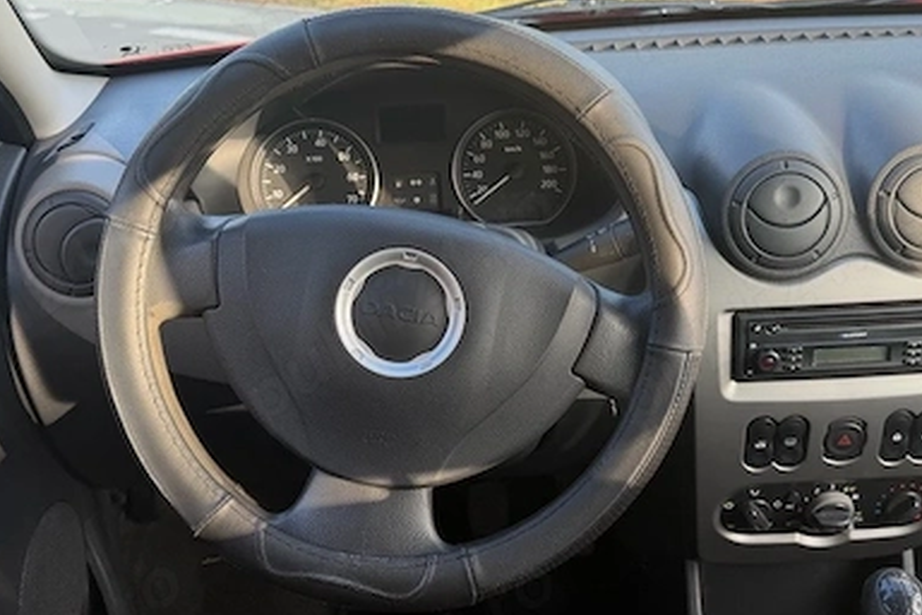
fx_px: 999
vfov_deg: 34.2
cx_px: 495
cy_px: 317
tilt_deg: -26.4
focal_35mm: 39
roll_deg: +0.4
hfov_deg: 49.5
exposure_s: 1/157
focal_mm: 6.76
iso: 80
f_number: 1.78
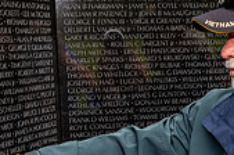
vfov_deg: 14.8
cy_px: 144
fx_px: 590
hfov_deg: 22.2
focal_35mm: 91
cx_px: 176
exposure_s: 1/640
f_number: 8
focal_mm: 26.5
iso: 7200
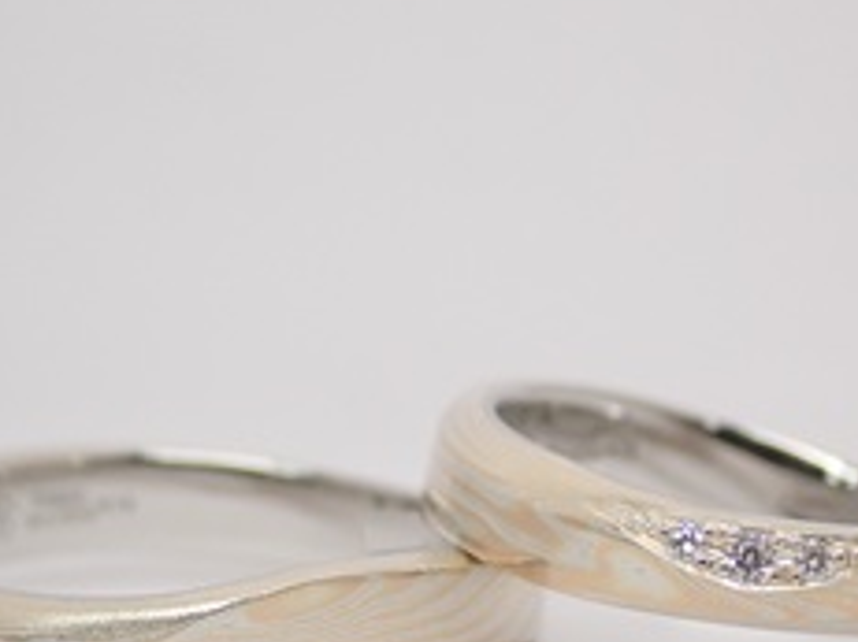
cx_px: 446
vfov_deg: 9.8
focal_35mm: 150
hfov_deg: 13.2
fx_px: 3716
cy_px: 551
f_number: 4.1
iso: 200
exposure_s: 1/100
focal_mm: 13.65
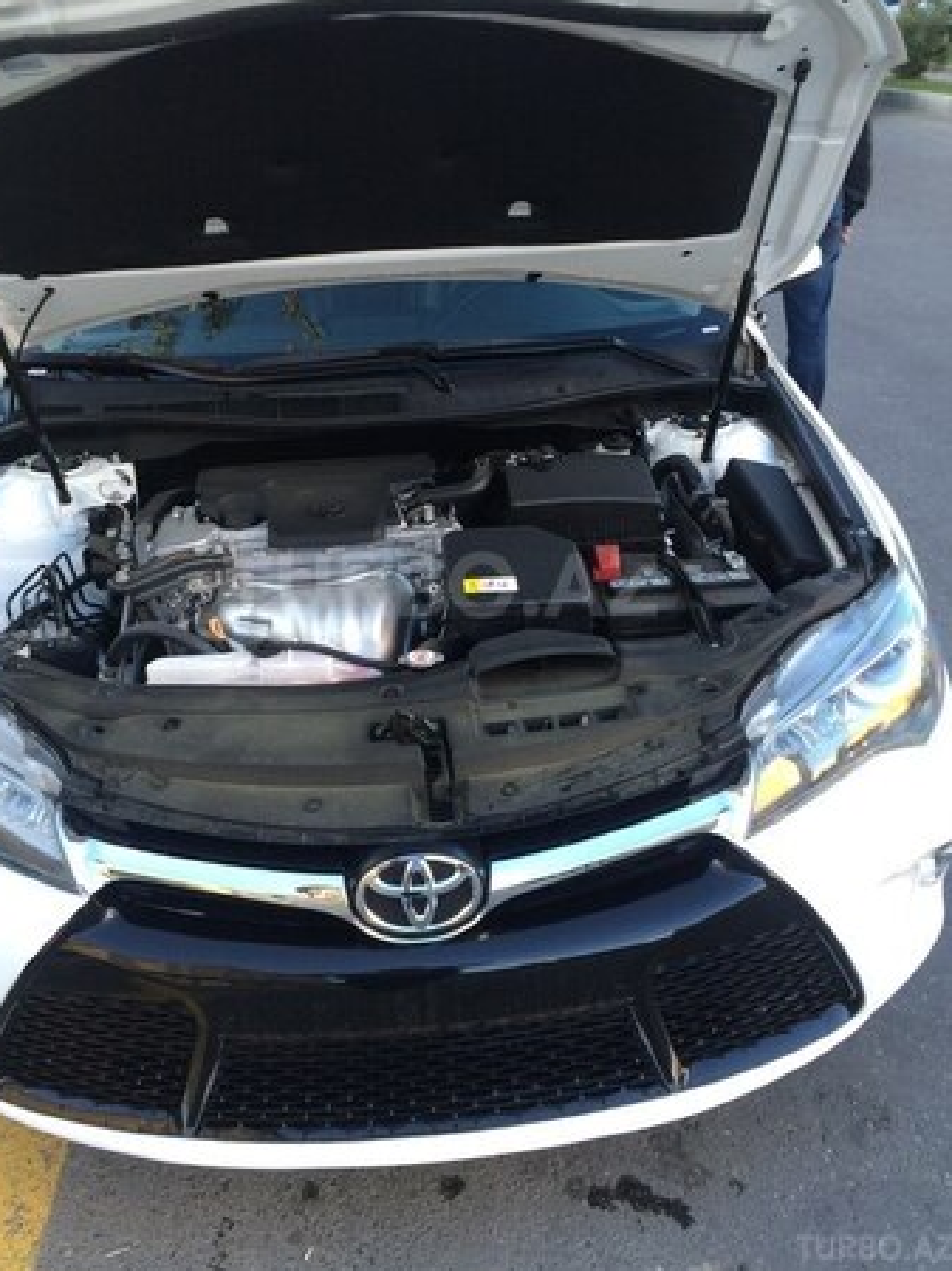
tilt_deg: -24.9
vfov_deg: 56.8
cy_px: 585
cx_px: 441
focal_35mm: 32
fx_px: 1175
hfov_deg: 44.1
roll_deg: +6.8
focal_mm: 4.15
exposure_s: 1/100
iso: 64
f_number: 2.2
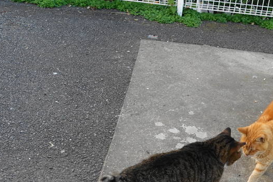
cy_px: 174
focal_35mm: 55
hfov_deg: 36.0
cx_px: 174
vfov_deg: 23.7
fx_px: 417
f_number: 2.8
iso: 125
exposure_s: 1/80
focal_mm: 8.8
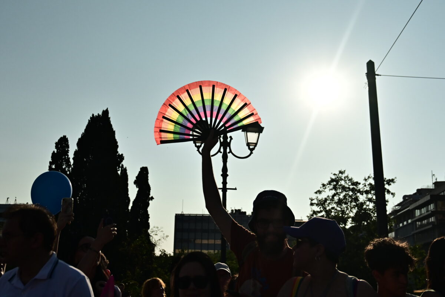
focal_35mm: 29
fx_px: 358
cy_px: 148
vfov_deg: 45.0
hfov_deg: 63.7
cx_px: 222
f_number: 4
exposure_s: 1/32000
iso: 800
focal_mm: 29
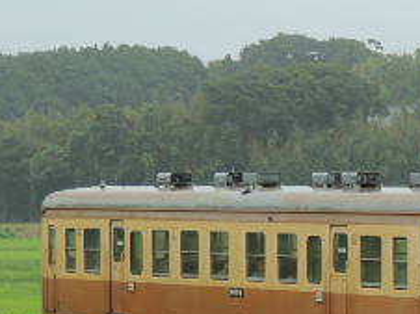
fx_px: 4981
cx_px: 355
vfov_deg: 3.6
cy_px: 264
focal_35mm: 411
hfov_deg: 4.8
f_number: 4.4
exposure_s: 1/200
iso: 100
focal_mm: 25.8
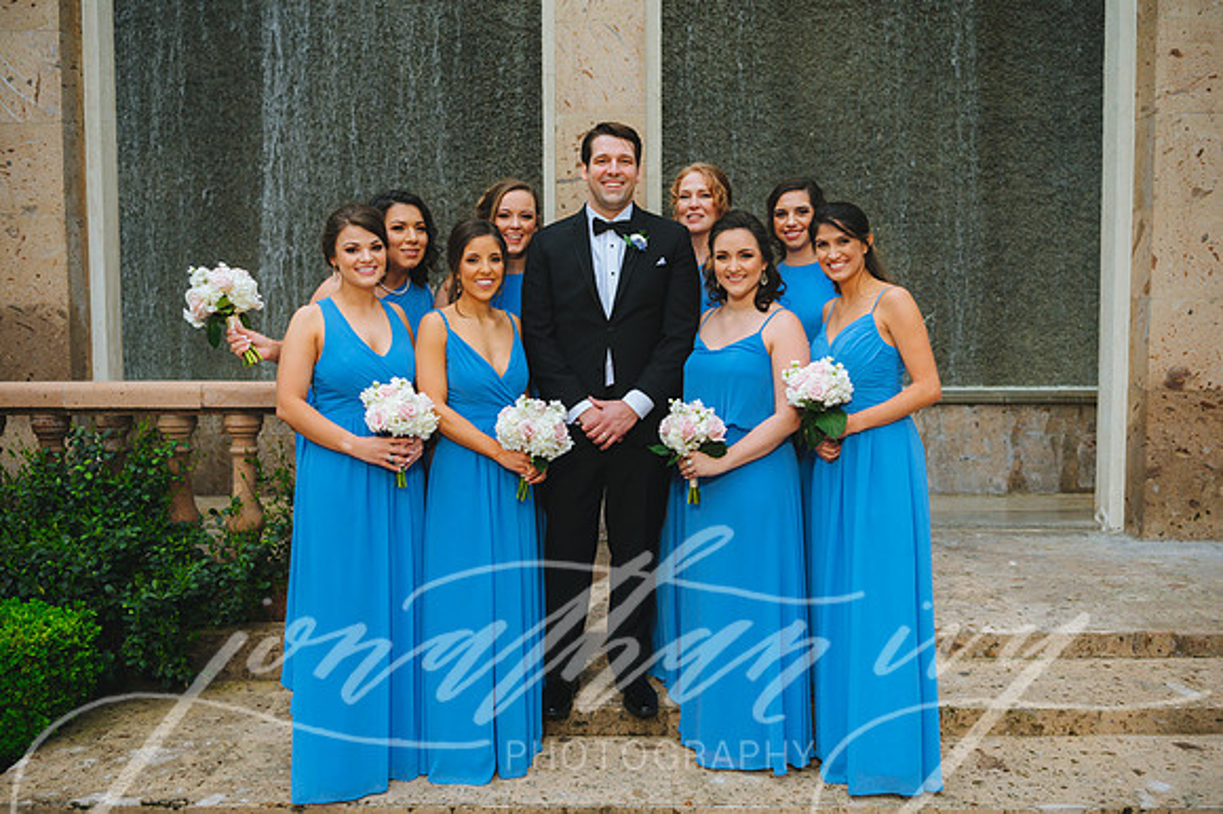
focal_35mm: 34
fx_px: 1154
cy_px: 407
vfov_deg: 38.8
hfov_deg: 55.8
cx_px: 612
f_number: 3.5
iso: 1000
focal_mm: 34
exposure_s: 1/250
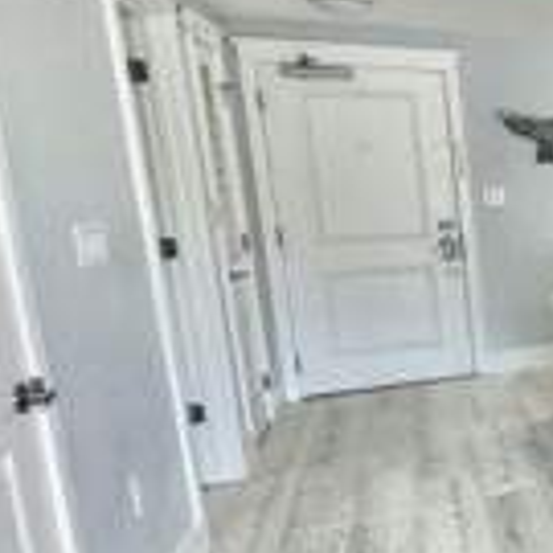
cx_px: 963
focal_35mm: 44
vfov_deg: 38.3
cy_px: 281
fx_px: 795
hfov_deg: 23.2
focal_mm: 2.22
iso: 160
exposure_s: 1/120
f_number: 2.2
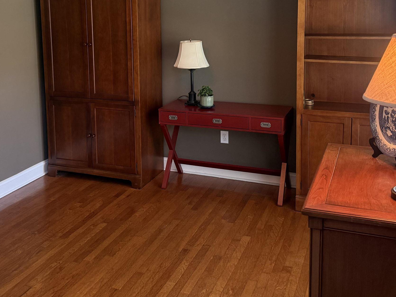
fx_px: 503
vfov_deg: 32.1
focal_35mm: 44
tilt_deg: -6.6
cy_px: 66
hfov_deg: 42.5
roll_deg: +0.7
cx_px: 140
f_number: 1.78
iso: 250
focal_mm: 6.76
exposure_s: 1/60
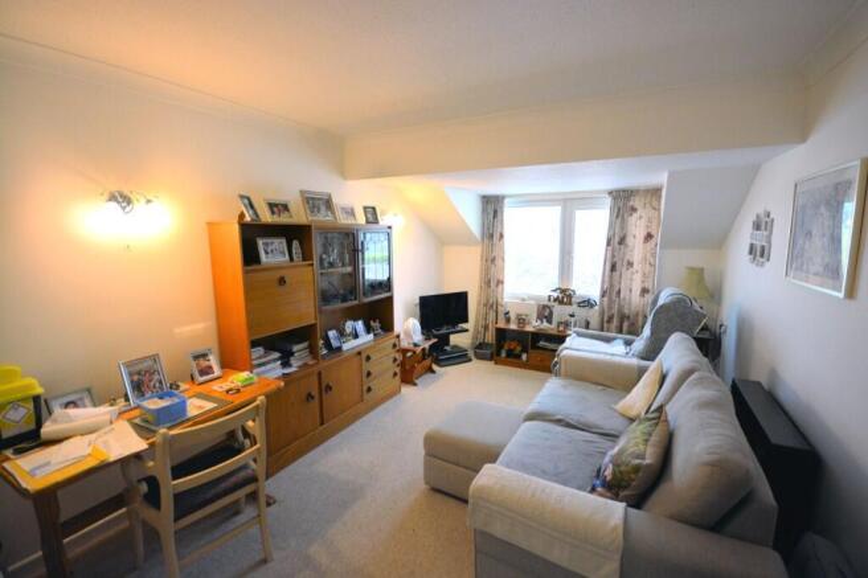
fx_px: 362
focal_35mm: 15
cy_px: 289
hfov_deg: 100.4
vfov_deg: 77.3
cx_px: 434
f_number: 4
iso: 800
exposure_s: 1/60
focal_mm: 10
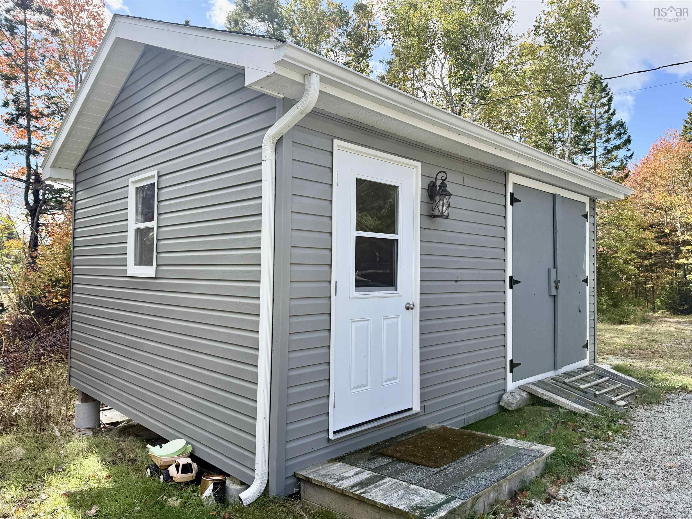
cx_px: 346
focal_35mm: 24
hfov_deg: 71.6
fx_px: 480
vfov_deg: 56.8
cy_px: 260
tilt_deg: +1.7
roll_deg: -1.1
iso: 100
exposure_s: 1/1901
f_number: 1.78
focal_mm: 6.76
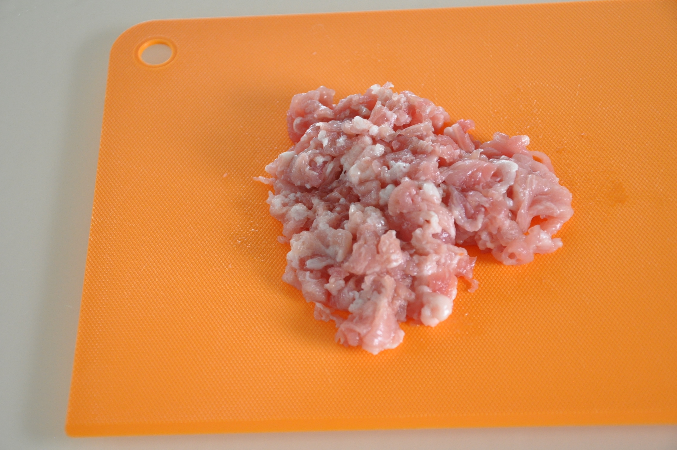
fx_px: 1465
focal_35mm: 78
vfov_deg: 17.4
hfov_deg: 26.0
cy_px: 225
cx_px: 338
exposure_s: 1/30
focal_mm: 52
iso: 1600
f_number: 5
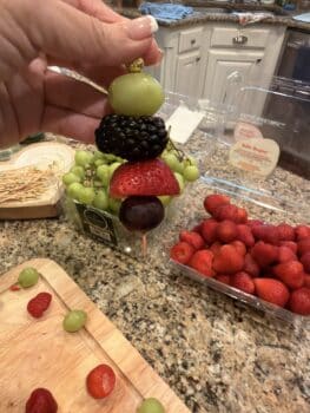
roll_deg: -3.5
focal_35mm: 25
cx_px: 155
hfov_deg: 54.9
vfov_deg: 69.4
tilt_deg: -39.4
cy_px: 206
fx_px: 298
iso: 500
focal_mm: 2.22
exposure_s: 1/60
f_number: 2.2
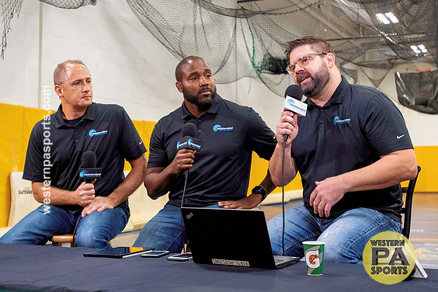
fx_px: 438
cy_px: 149
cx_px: 220
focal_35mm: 36
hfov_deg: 53.1
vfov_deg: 36.9
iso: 2800
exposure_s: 1/200
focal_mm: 35
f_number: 4.5
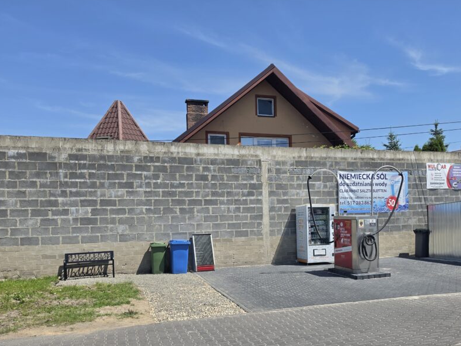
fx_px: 400
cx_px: 267
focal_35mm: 30
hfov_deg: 59.7
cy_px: 217
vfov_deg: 46.4
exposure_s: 1/6571
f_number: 1.4
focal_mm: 6.5
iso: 64
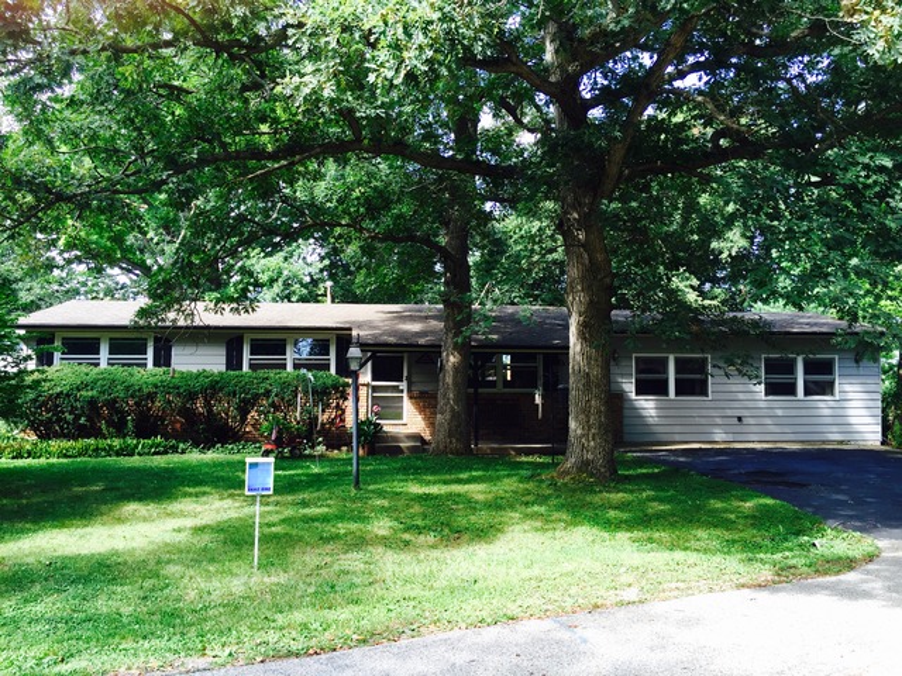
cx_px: 451
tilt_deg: +4.5
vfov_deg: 48.2
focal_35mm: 29
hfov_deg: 61.7
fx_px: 756
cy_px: 338
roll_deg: -0.8
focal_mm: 4.15
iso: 32
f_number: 2.2
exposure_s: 1/172
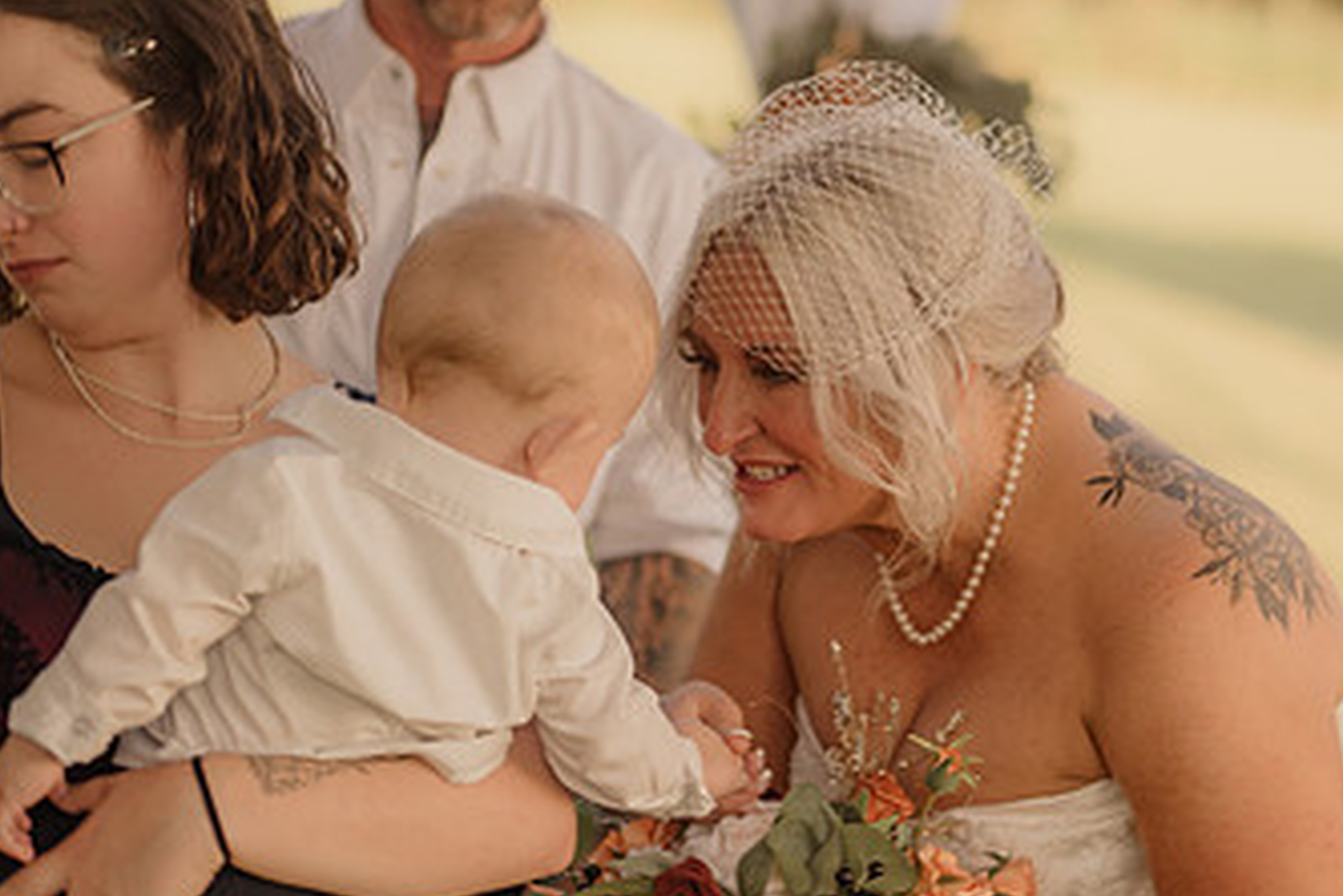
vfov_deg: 13.8
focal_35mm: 99
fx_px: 3693
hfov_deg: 20.6
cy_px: 628
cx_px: 734
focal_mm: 50
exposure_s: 1/640
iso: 200
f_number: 2.8
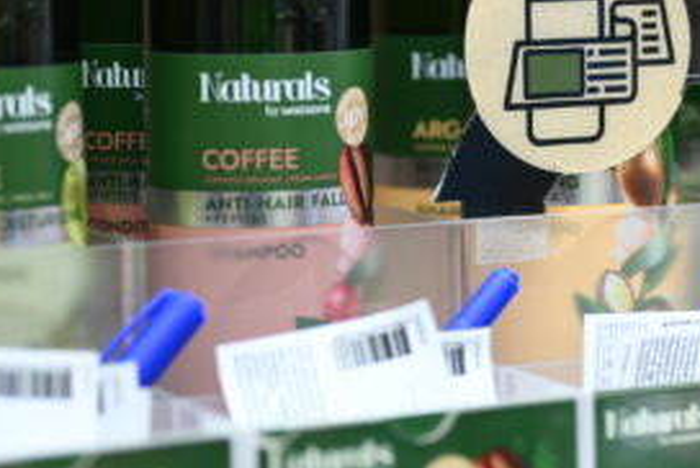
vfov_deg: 9.8
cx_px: 646
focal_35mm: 141
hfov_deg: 14.4
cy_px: 184
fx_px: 2745
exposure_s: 1/125
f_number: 1.8
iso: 250
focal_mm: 50
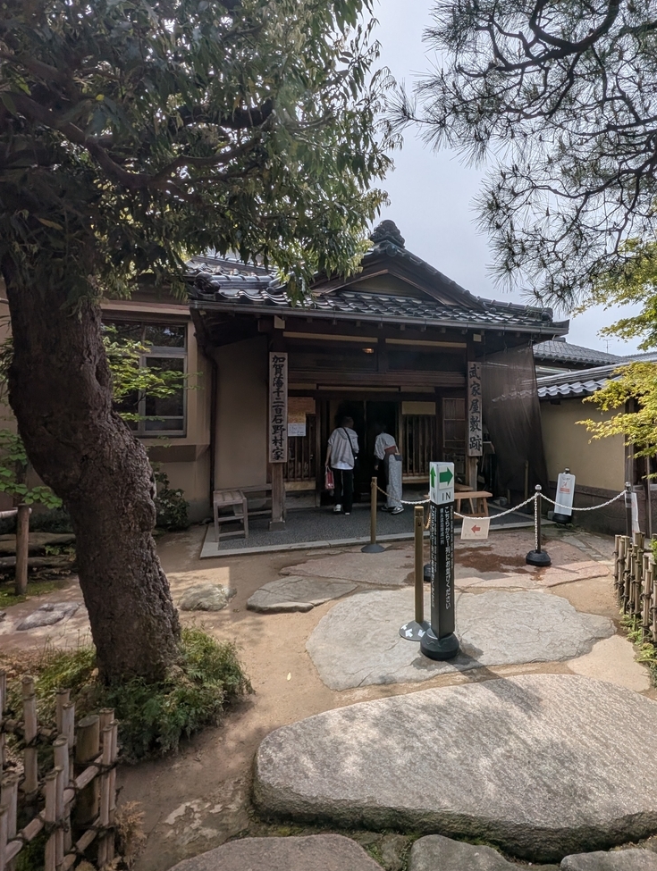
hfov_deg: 77.4
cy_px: 413
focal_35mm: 16
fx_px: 404
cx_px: 395
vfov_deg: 94.3
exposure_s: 1/2439
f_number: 2.2
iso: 46
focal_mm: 1.95
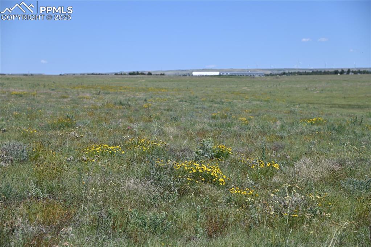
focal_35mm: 82
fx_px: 845
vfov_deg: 16.6
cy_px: 124
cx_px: 186
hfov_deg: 24.8
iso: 100
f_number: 5.6
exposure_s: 1/640
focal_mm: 82
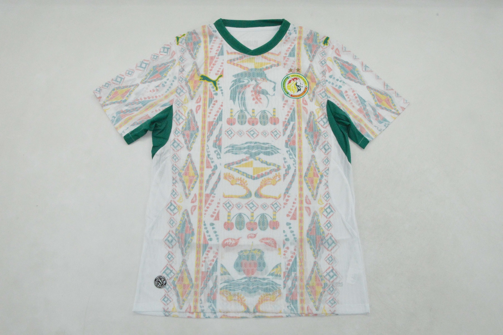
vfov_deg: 41.6
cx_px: 252
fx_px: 440
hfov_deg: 59.5
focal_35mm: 32
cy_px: 168
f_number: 25
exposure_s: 1/200
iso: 6400
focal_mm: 21
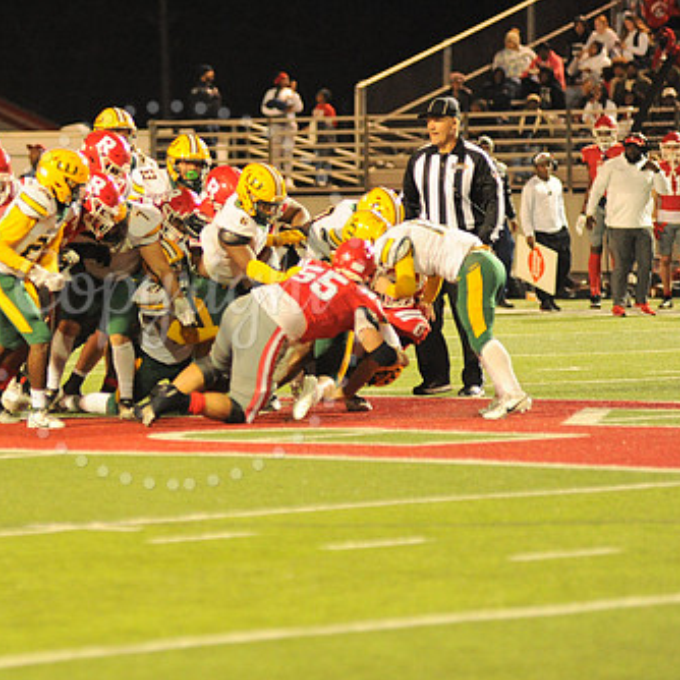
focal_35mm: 295
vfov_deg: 5.9
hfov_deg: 5.9
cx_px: 173
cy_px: 293
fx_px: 6556
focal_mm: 200
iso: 5000
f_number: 3.2
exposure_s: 1/320
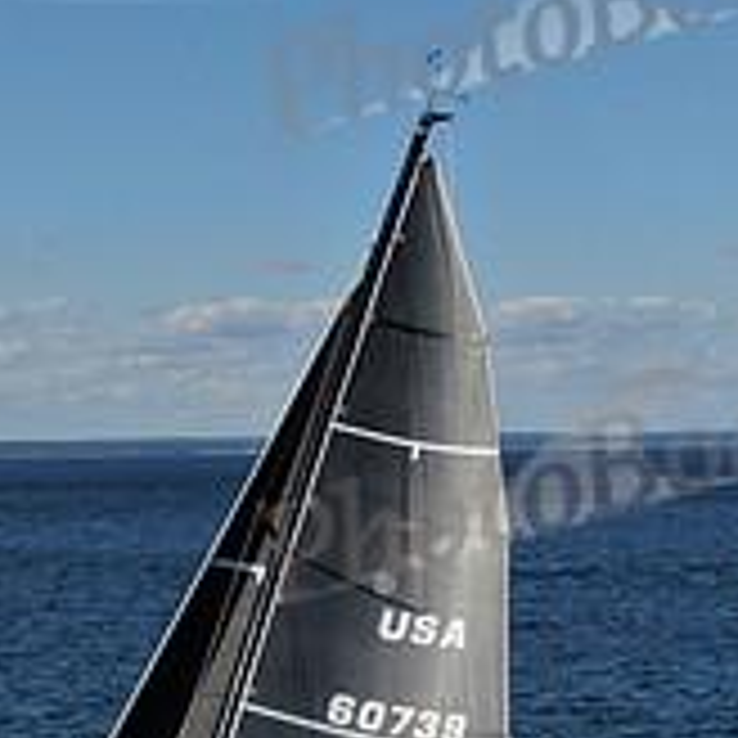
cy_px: 808
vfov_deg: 14.3
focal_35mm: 119
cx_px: 4
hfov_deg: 14.4
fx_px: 2870
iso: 100
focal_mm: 6.48
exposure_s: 1/1600
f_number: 3.4
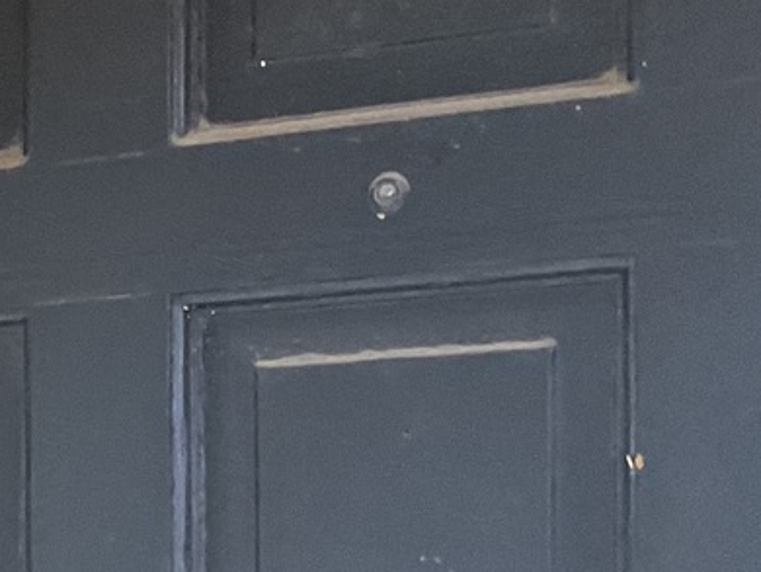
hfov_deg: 16.8
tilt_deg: +1.4
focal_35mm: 107
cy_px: 705
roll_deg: +1.5
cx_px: -347
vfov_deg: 13.4
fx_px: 2354
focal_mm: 3
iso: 64
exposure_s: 1/97
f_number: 1.8
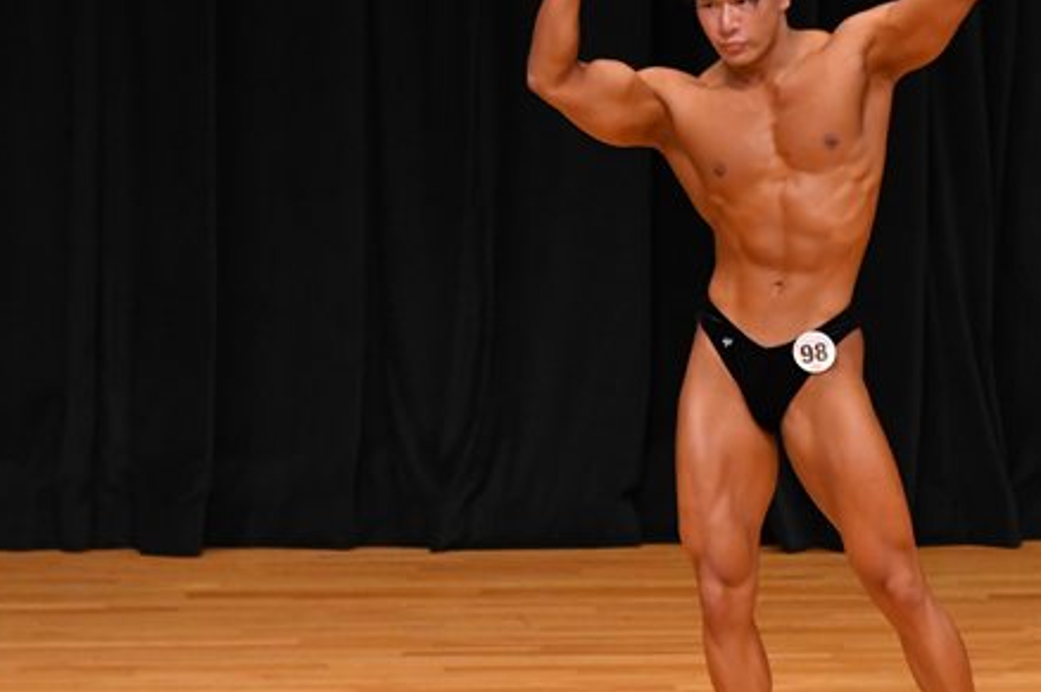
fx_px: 12276
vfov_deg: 3.2
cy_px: 326
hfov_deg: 4.9
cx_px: 814
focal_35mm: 425
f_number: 5.6
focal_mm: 160
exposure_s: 1/400
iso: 3200
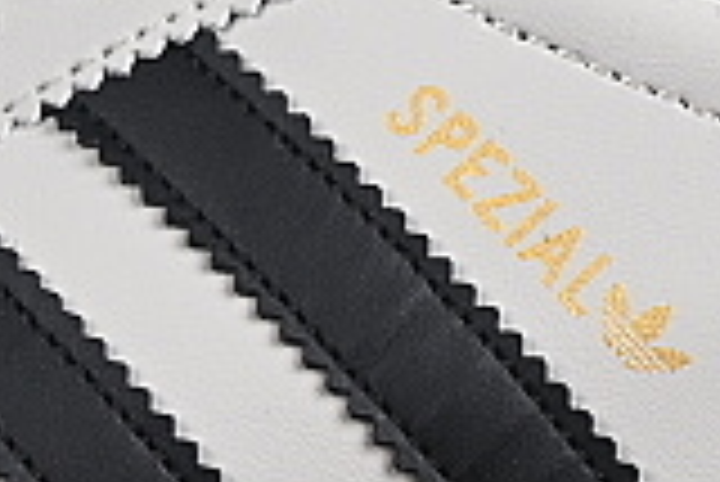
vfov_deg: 2.7
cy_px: -90
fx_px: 10109
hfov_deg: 4.1
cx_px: 76
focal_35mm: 505
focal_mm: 50
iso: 160
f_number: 8
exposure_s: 1/80
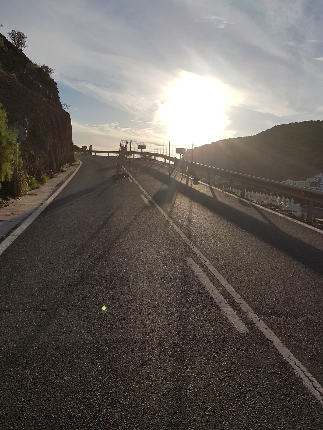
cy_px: 215
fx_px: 323
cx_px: 162
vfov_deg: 67.3
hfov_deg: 53.1
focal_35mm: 26
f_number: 1.7
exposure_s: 1/6784
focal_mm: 4.2
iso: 50
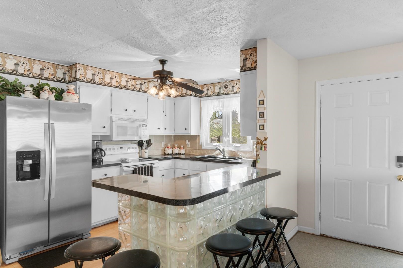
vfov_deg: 59.5
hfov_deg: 81.2
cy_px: 134
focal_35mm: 21
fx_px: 235
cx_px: 202
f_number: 5
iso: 100
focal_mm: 14
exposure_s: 1/6
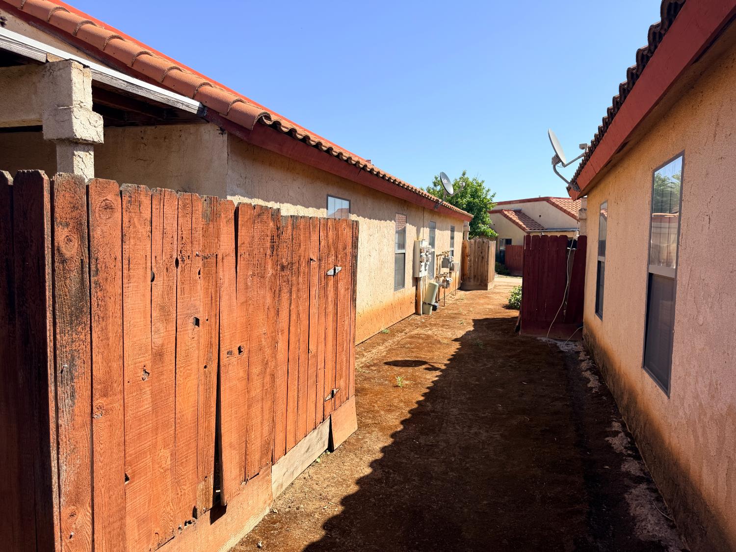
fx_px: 510
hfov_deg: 71.6
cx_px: 368
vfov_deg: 56.8
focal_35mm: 24
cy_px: 276
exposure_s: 1/3145
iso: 80
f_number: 1.78
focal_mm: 6.76
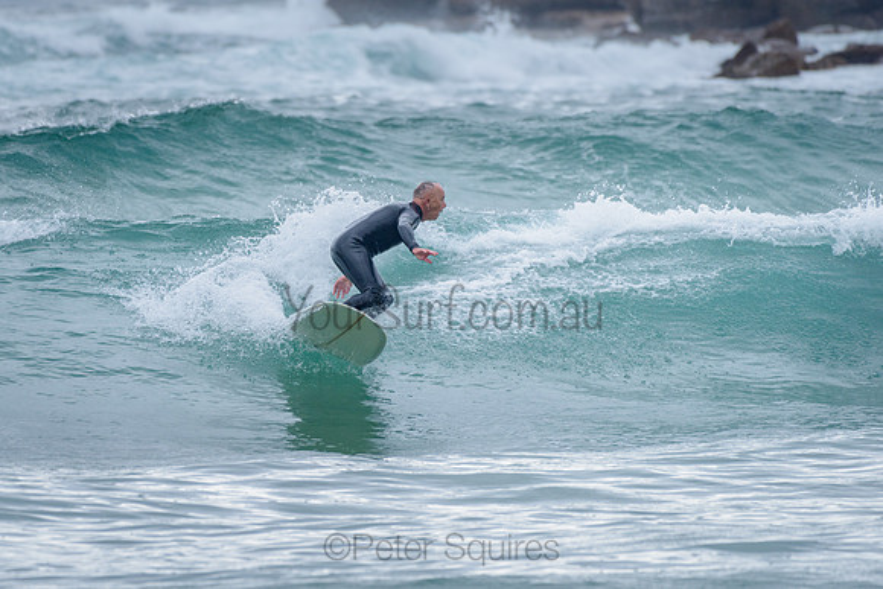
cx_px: 342
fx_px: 15044
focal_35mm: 613
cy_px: 267
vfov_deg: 2.2
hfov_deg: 3.4
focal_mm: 500
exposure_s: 1/1250
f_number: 5.6
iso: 500
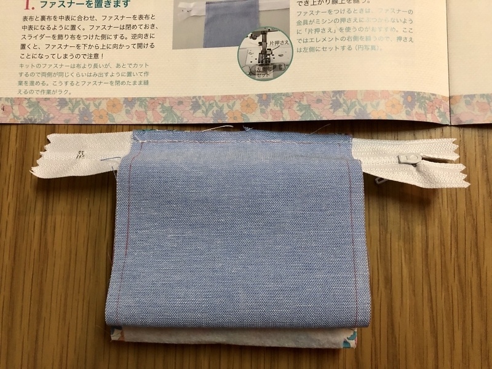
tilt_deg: -86.0
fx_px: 398
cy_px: 184
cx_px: 246
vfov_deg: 49.7
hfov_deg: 63.4
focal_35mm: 28
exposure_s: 1/15
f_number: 1.8
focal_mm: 4
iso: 100
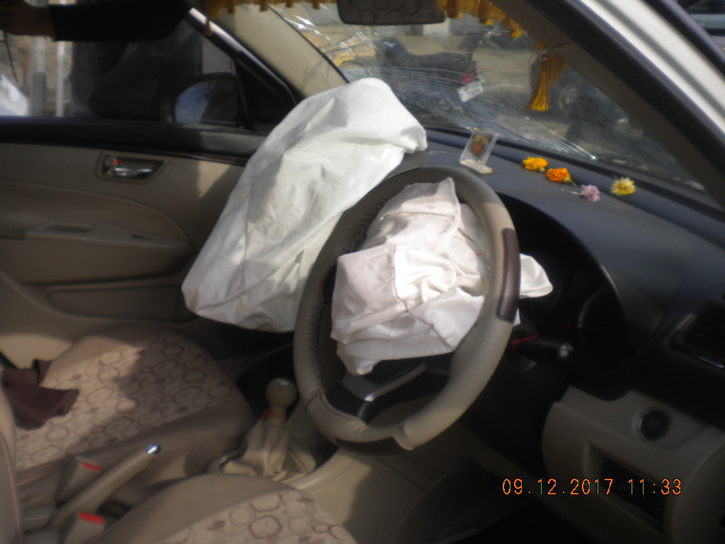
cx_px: 362
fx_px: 733
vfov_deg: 40.7
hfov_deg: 52.6
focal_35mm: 35
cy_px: 272
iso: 80
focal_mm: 6.3
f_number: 4.6
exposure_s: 1/198
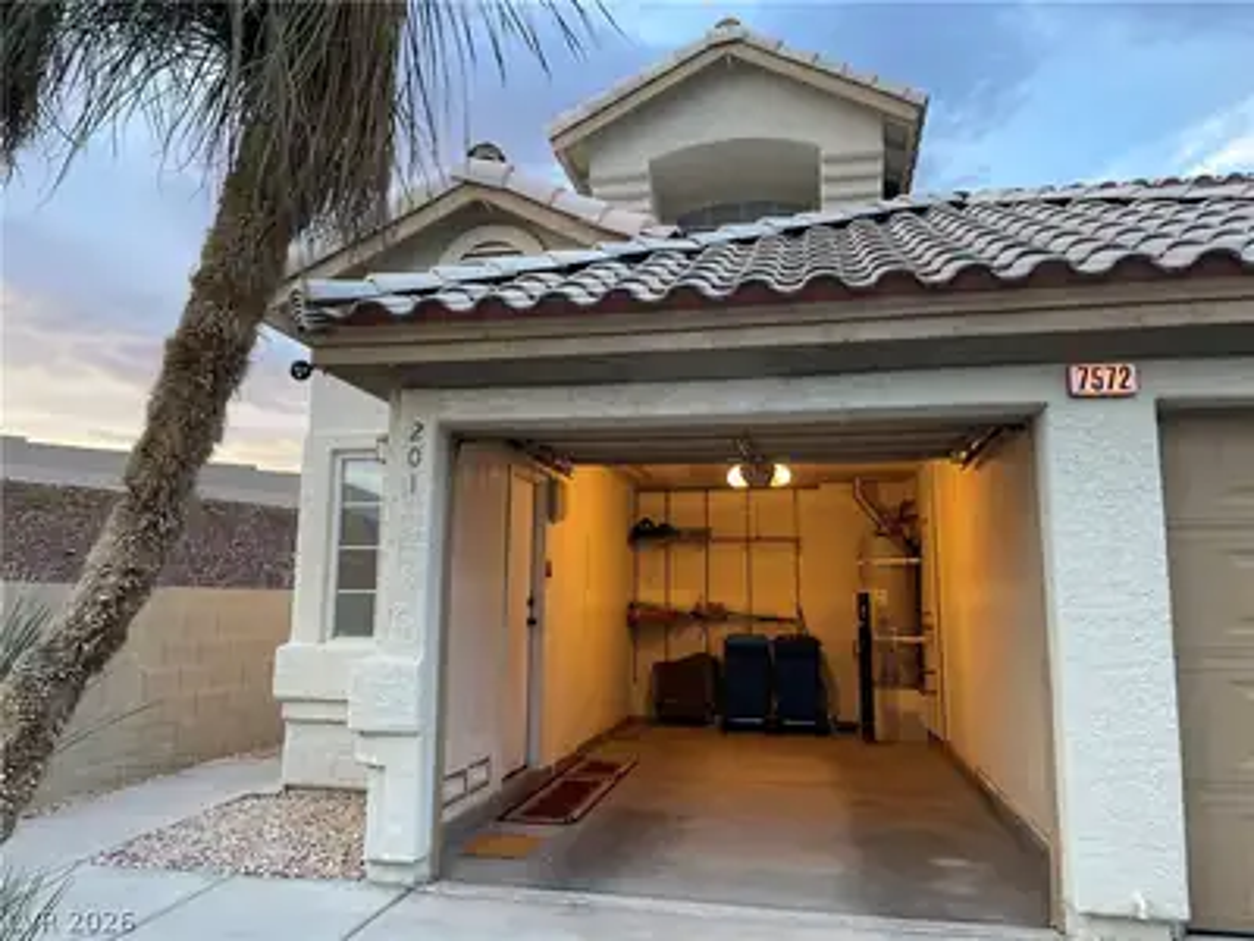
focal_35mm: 26
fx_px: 942
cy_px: 470
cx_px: 627
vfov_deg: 53.1
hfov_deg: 67.3
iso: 64
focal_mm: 4.2
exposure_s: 1/60
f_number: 1.6
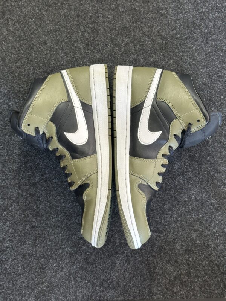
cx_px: 113
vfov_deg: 39.6
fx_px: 418
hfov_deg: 30.3
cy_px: 150
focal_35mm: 48
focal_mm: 6.86
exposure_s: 1/50
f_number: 1.78
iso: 200
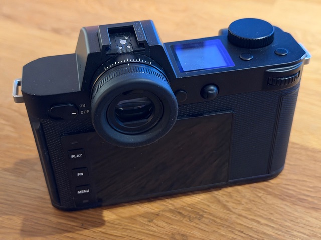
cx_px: 160
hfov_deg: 39.7
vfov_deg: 30.3
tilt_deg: -38.6
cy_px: 120
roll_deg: +2.2
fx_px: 445
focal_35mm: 48
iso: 800
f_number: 1.78
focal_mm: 6.76
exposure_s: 1/20
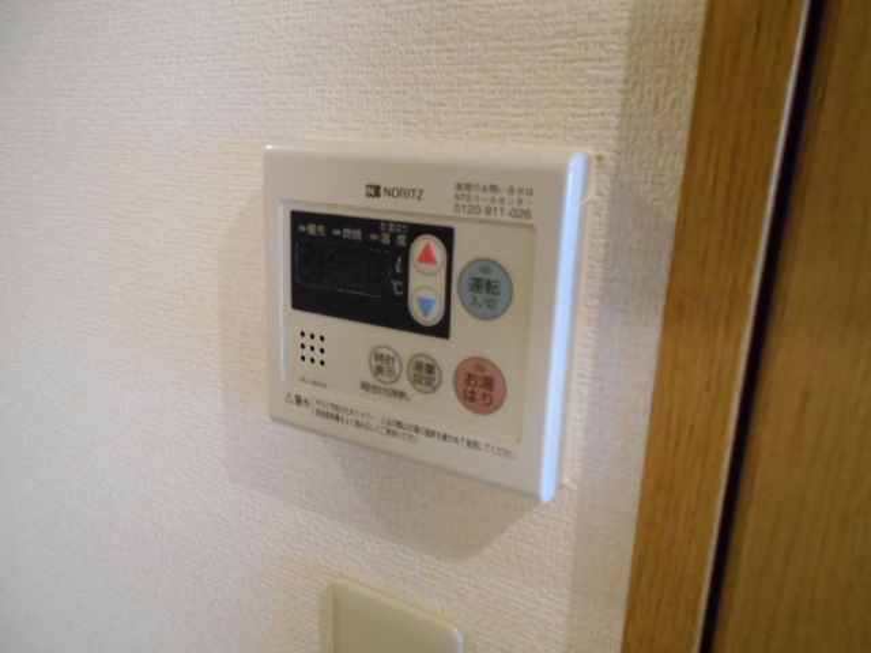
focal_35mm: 26
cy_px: 326
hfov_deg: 67.3
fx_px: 654
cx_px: 436
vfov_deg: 53.1
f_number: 3.2
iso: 800
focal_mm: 4.6
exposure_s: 1/30
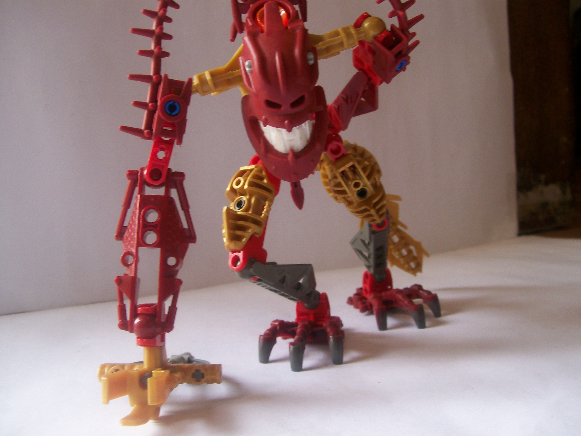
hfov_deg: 51.4
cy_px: 218
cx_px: 290
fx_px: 604
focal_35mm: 36
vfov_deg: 39.7
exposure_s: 1/38.2
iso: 80
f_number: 2.7
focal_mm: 6
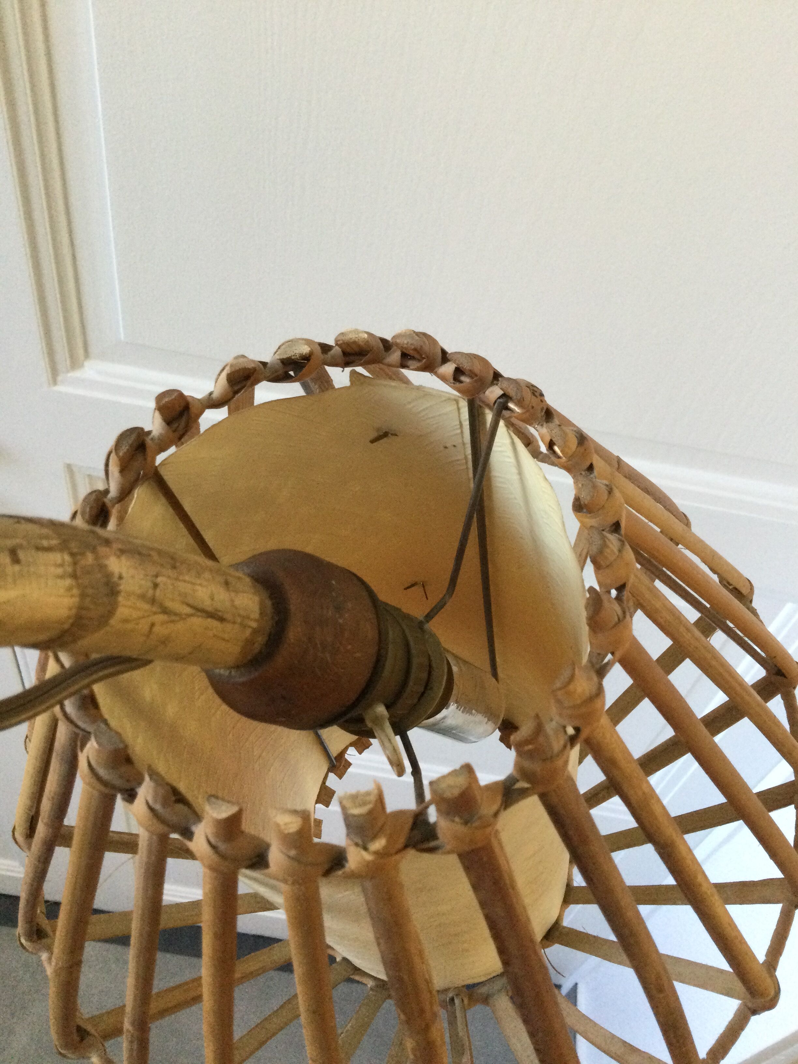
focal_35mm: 31
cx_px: 399
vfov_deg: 58.4
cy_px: 532
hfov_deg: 45.4
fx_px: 953
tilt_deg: -50.0
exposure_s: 1/33
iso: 200
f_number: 2.4
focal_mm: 3.3
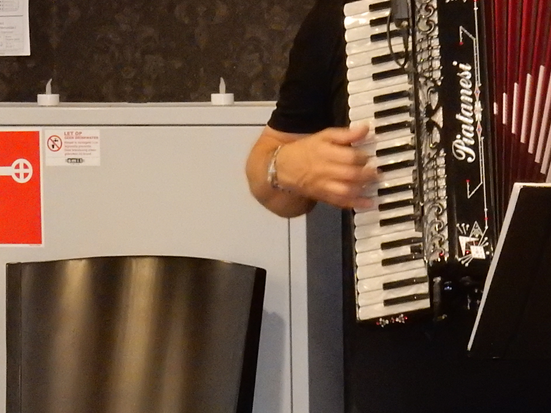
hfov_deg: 6.9
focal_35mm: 286
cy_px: 107
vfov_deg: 5.2
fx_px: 4553
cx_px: 435
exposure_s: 1/30
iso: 1600
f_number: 5.6
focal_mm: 20.9
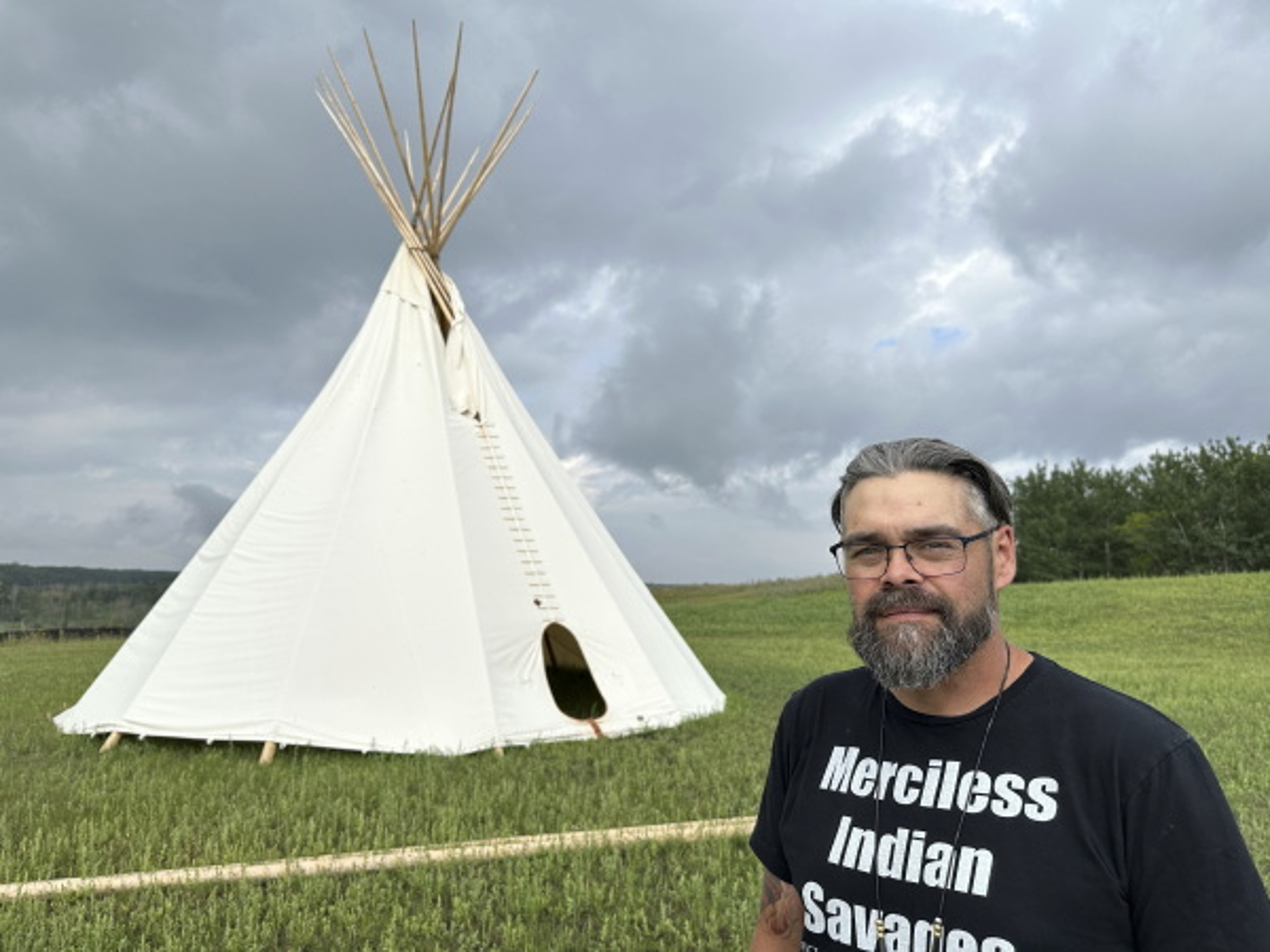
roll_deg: -1.7
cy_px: 476
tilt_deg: +9.4
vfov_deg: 56.8
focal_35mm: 24
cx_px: 635
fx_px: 881
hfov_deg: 71.6
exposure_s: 1/5000
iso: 80
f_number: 1.78
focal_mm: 6.86
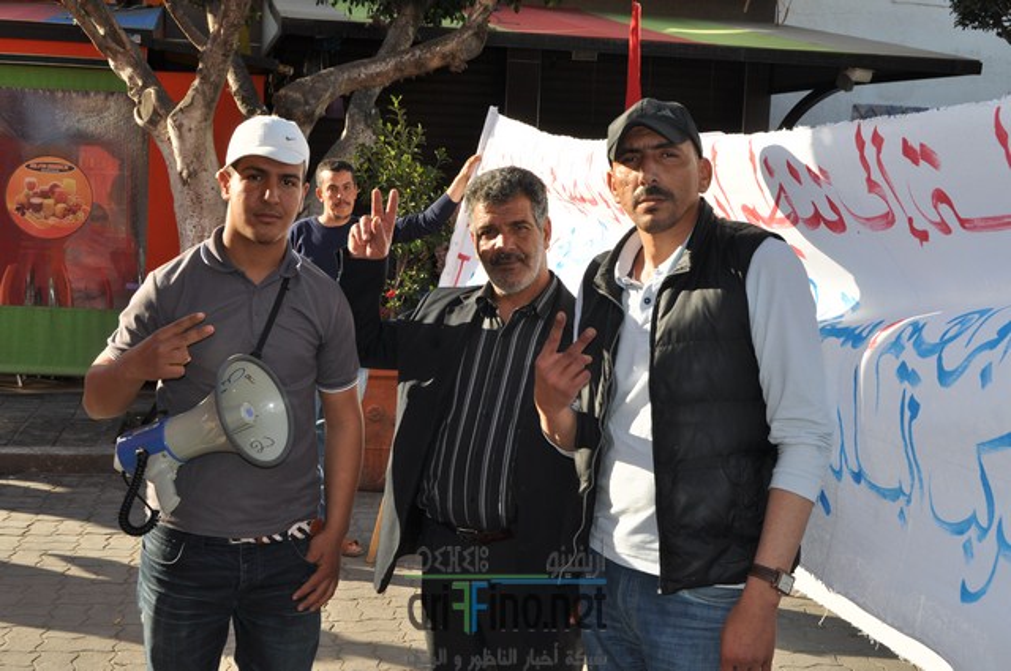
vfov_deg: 29.8
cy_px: 336
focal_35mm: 45
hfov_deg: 43.7
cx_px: 506
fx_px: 1262
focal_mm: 30
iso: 200
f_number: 10
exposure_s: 1/200
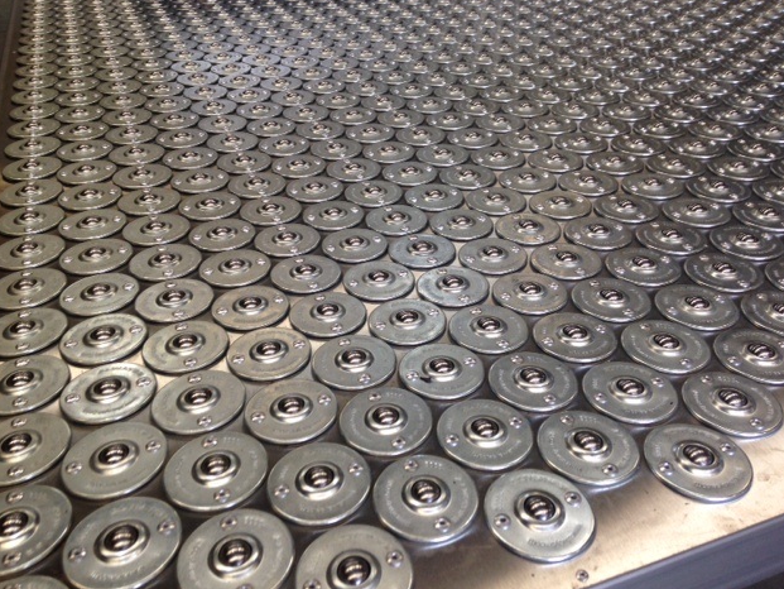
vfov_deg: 41.8
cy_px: 288
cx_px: 399
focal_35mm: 34
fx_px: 770
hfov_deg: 53.9
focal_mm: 4.12
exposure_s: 1/24
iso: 64
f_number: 2.4
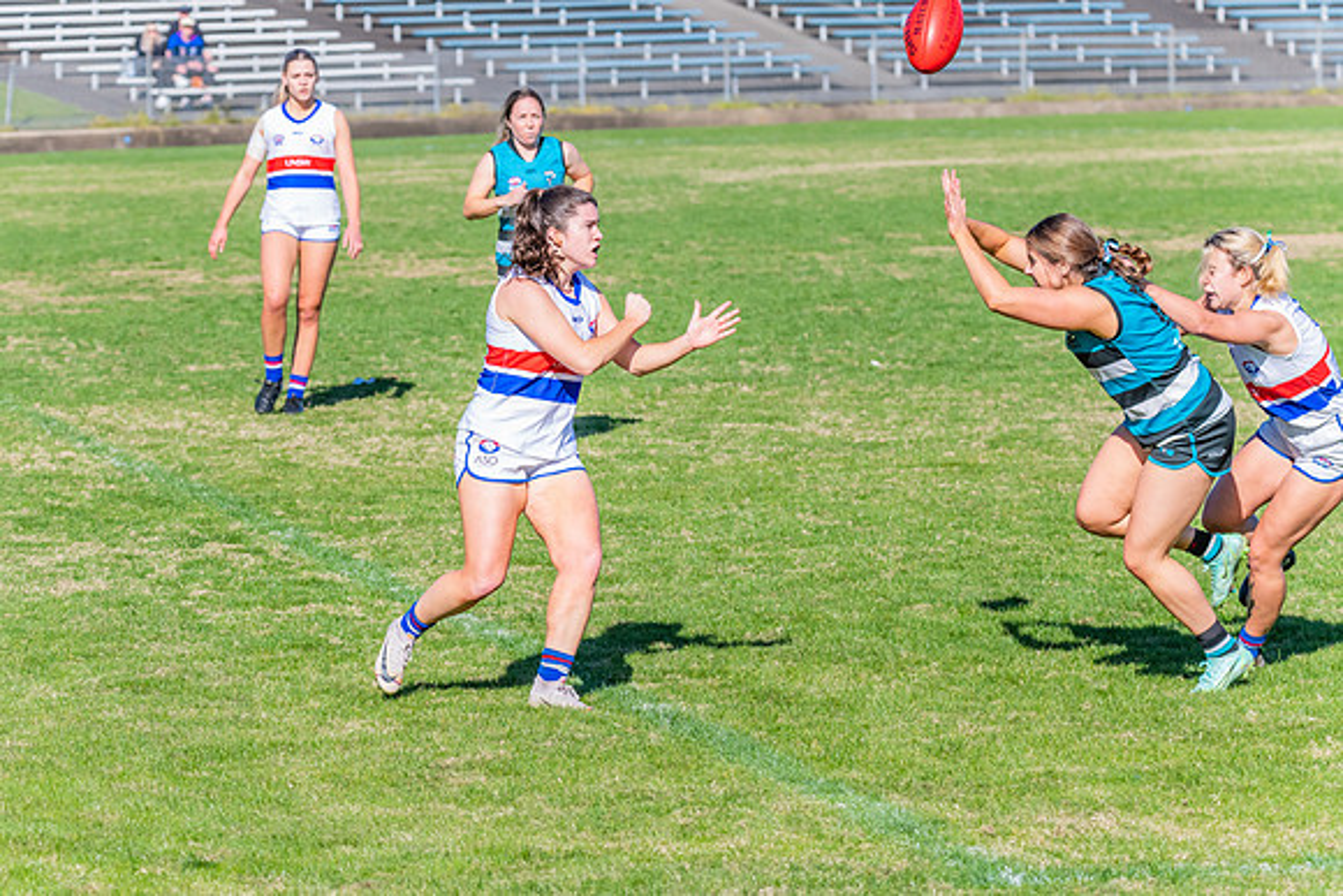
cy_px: 483
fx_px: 8190
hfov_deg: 9.4
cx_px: 610
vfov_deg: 6.3
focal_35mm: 219
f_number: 9
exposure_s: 1/1600
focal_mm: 200
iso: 800
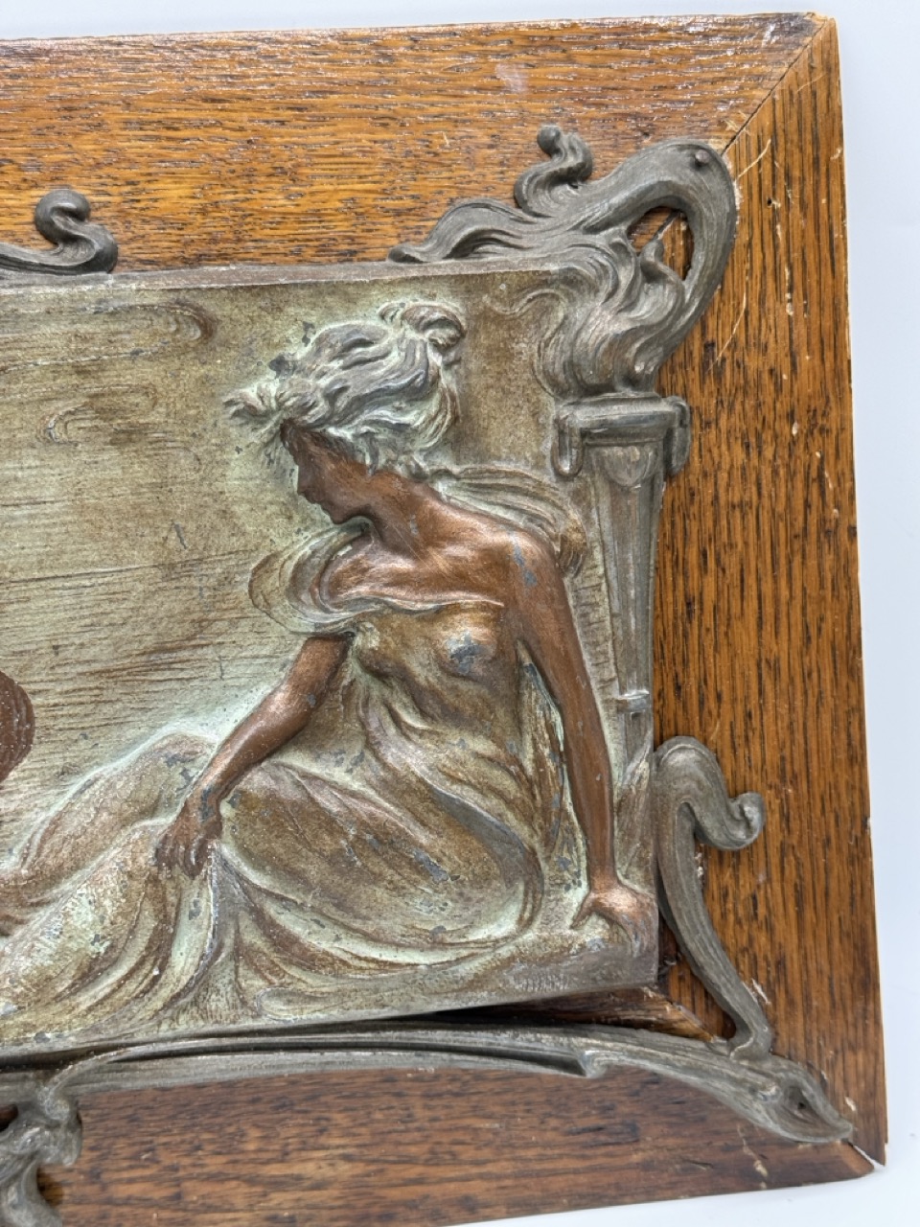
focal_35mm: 48
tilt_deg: -28.7
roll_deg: +1.2
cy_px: 614
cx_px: 460
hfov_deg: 30.3
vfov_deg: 39.7
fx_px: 1701
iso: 64
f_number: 1.78
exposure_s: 1/172
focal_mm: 6.76
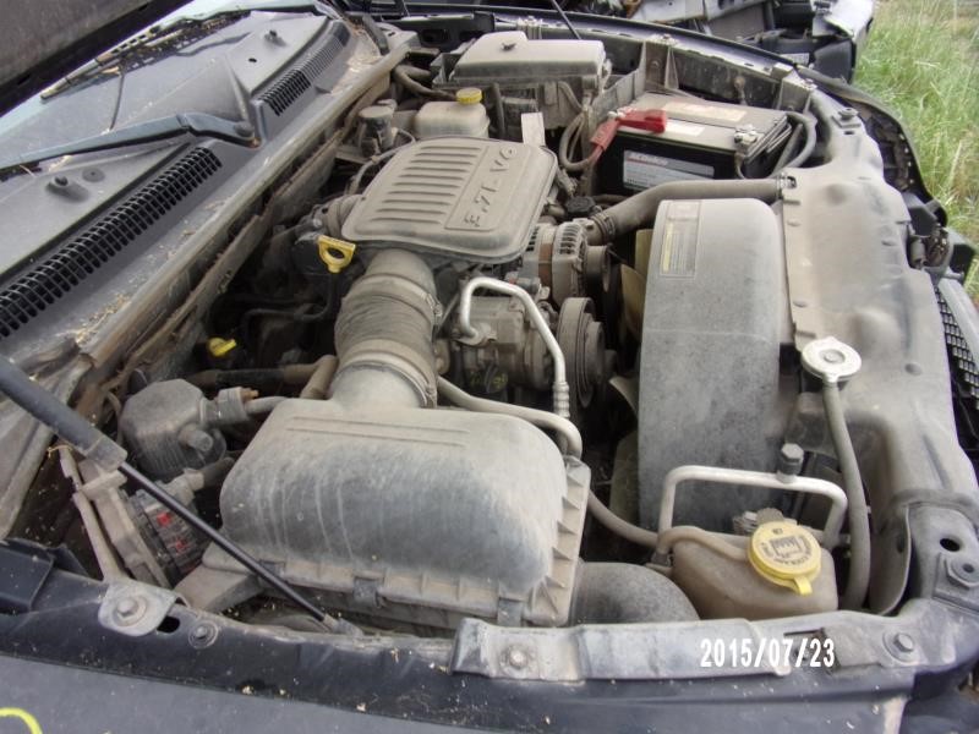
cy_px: 367
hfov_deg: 71.6
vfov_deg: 56.8
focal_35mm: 24
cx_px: 490
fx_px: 679
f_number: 3.3
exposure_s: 1/38
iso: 80
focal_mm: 4.3
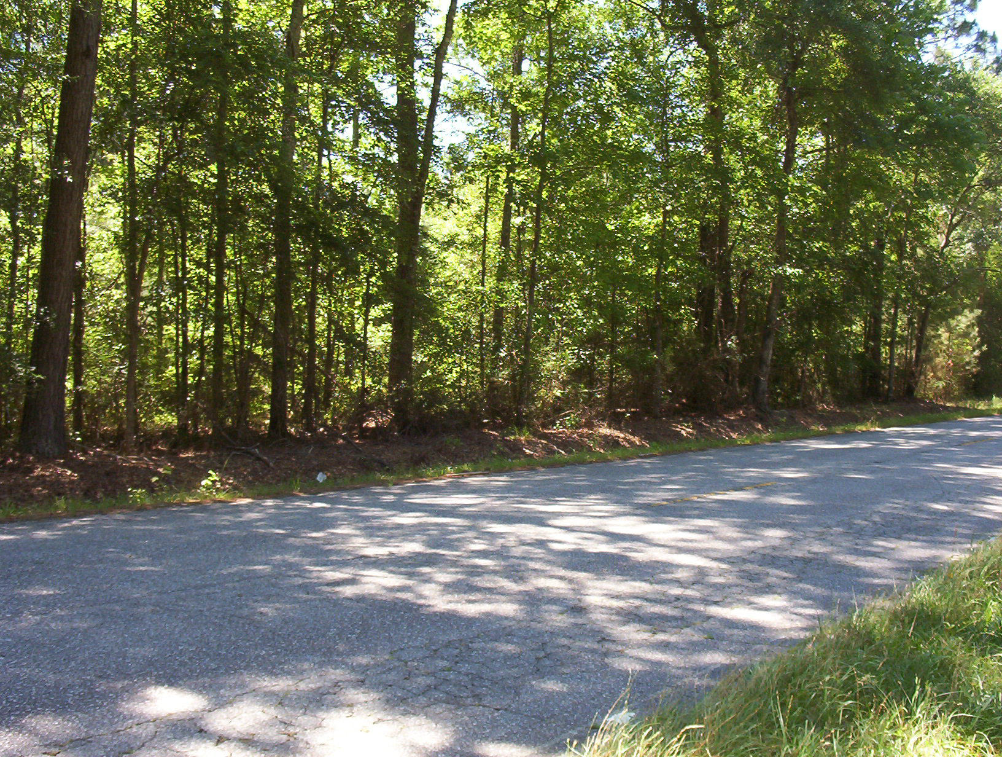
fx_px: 1132
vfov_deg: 37.0
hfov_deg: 47.8
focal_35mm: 39
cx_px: 501
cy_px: 378
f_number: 4.5
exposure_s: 1/85.5
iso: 100
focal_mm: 6
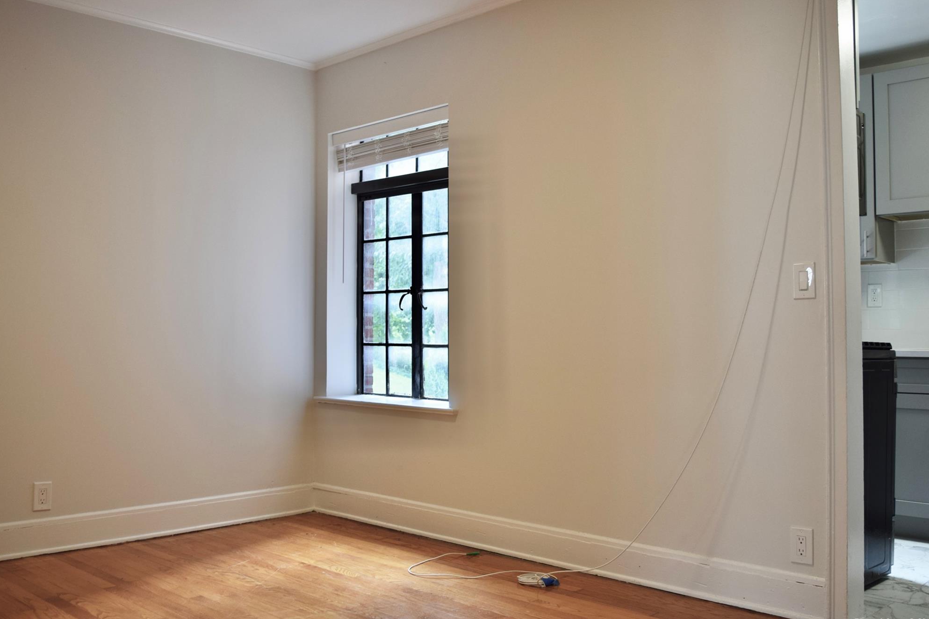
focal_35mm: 34
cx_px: 468
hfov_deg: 55.8
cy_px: 317
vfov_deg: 38.9
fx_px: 877
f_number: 5
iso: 400
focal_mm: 22
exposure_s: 1/100
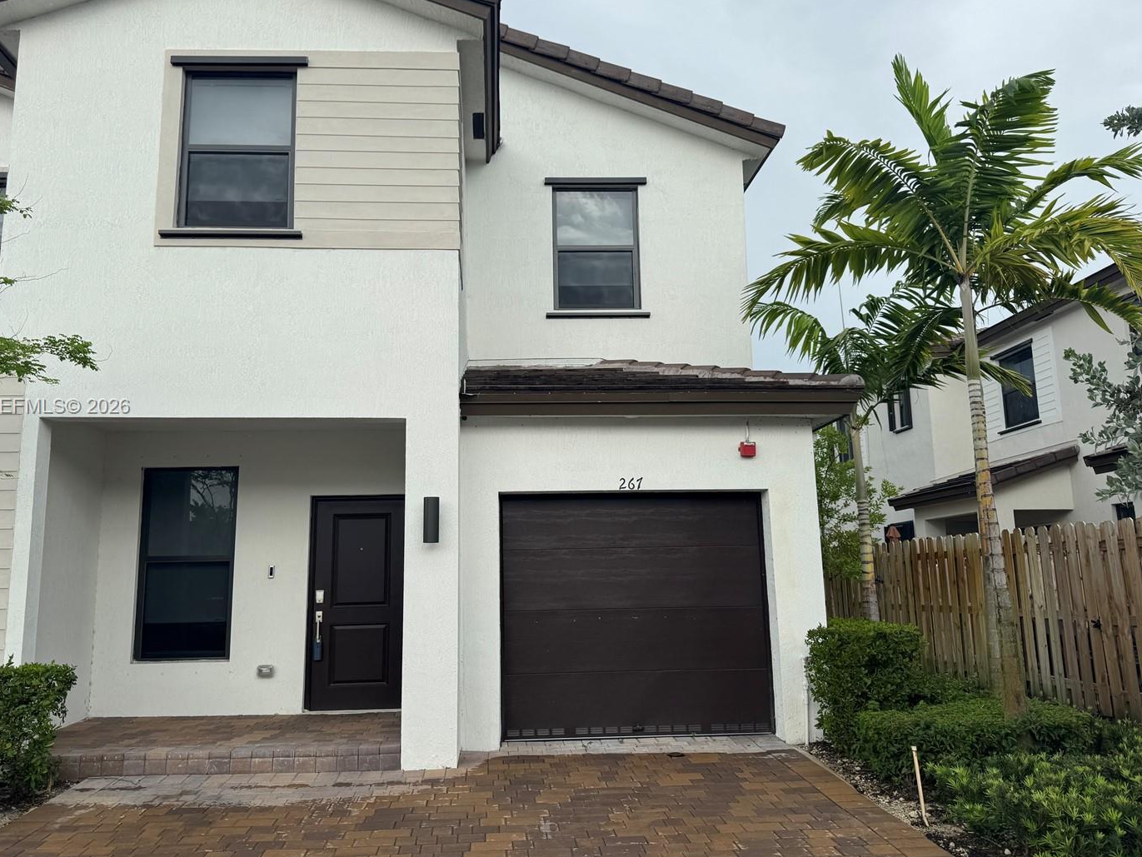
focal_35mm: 28
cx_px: 536
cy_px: 407
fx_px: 924
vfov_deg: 49.7
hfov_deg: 63.4
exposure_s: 1/1721
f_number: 1.78
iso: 80
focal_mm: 6.76
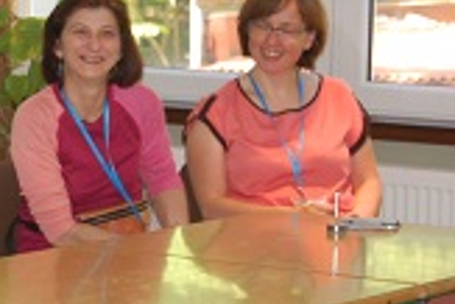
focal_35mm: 188
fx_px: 2378
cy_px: 173
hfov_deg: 10.6
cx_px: -170
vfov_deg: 7.3
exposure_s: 1/60
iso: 400
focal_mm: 40
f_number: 5
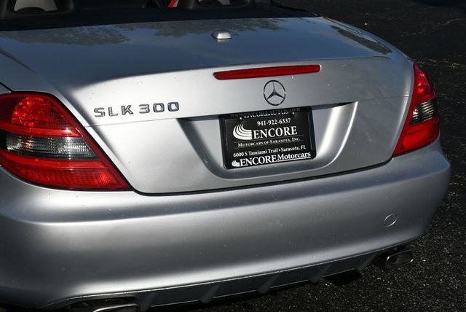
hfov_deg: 26.6
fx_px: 985
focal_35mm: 76
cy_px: 156
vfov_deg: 18.0
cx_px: 233
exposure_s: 1/640
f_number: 13
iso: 100
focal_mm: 38
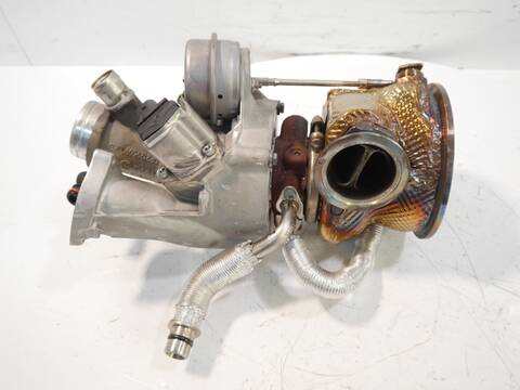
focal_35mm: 30
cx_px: 260
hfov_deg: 60.0
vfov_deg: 46.8
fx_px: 451
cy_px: 195
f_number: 3.5
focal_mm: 15
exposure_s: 1/60
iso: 640
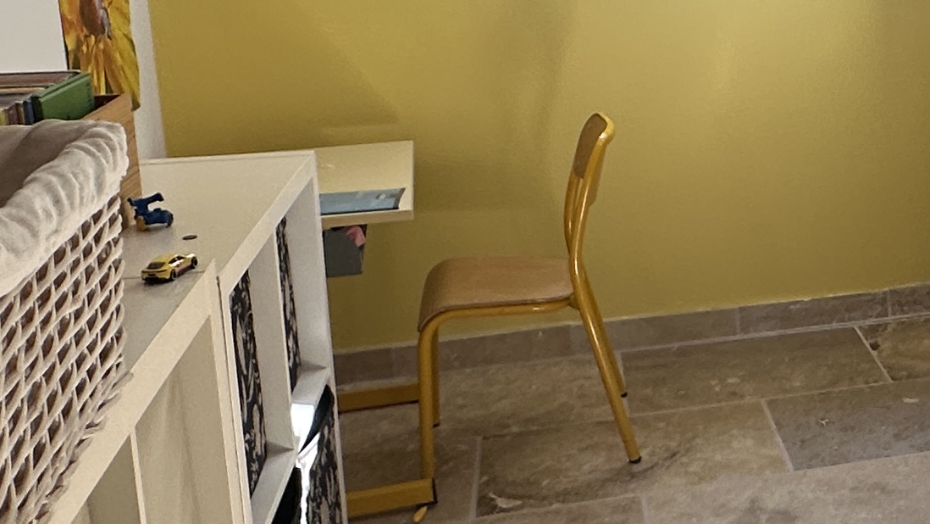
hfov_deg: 32.4
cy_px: 117
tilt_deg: -11.6
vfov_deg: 21.2
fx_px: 1381
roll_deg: +0.5
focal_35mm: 56
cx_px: 1039
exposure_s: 1/99
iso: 64
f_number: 2.2
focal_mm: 2.22
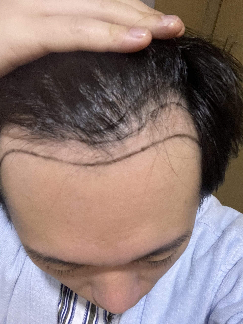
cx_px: 122
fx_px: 281
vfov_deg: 60.0
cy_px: 162
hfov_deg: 46.8
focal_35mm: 30
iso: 640
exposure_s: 1/30
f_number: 2.2
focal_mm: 2.71
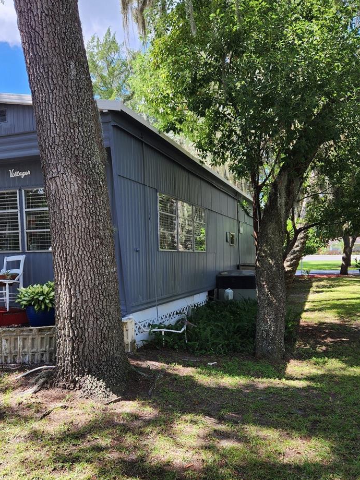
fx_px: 416
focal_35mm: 30
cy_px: 277
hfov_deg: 46.8
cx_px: 183
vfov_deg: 59.7
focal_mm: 5.4
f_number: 1.8
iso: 20
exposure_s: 1/222
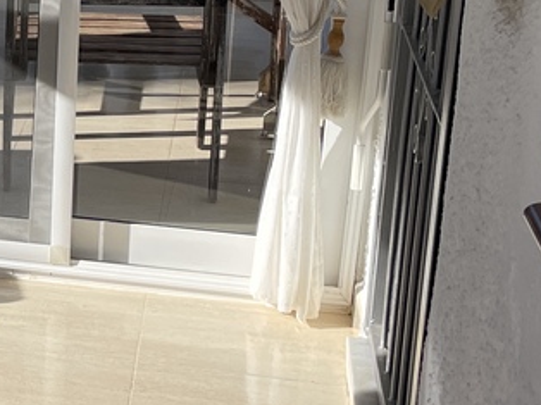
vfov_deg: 13.9
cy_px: 134
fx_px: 1655
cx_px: -407
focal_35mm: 106
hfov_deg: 16.0
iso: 32
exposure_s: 1/2618
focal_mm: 4.2
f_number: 1.6
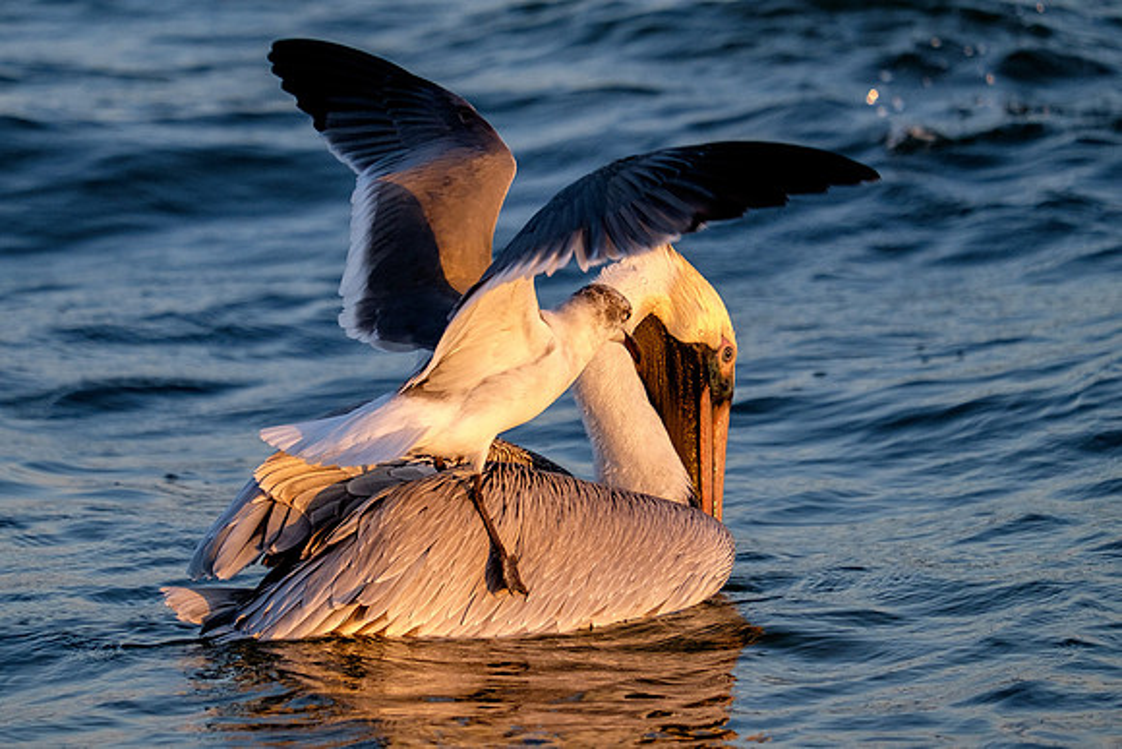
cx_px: 461
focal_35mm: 378
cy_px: 316
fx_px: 11774
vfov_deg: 3.6
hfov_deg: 5.5
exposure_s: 1/1000
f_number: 5.6
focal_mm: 200
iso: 800
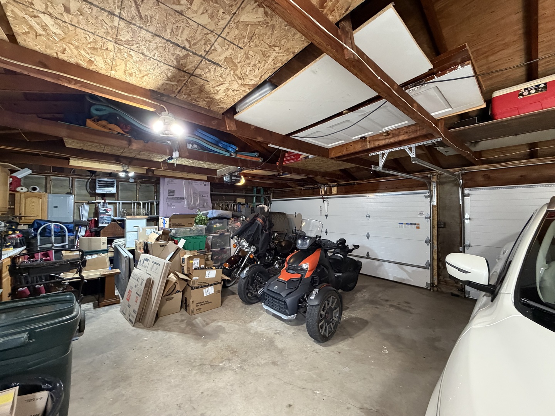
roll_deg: +0.1
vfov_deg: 85.7
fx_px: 224
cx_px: 278
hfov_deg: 102.1
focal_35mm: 14
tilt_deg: -0.1
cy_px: 208
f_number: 2.2
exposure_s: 1/60
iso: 500
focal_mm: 2.22
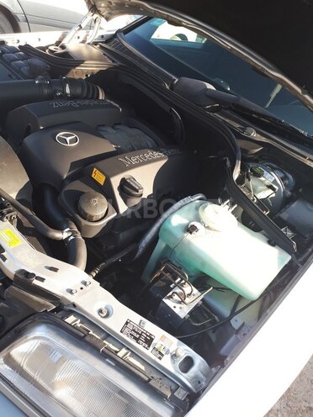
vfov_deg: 65.3
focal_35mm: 27
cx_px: 156
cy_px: 208
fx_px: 326
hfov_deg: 51.4
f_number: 1.9
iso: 40
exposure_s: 1/194
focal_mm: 3.6
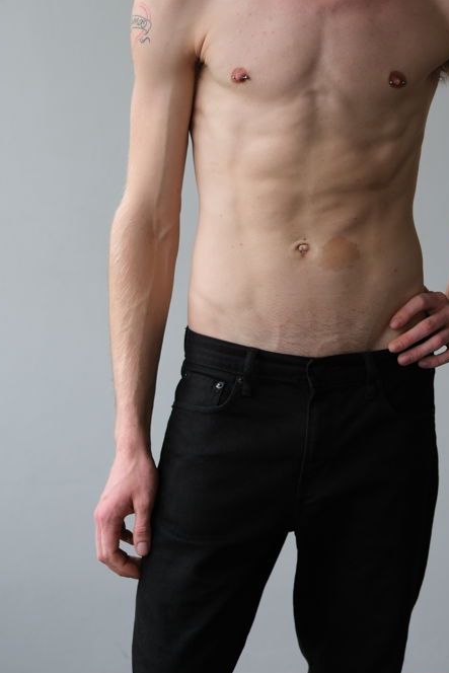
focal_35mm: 113
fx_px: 2113
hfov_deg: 12.1
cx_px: 314
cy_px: 181
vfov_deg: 18.0
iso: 250
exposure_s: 1/280
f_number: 2.8
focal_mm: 50
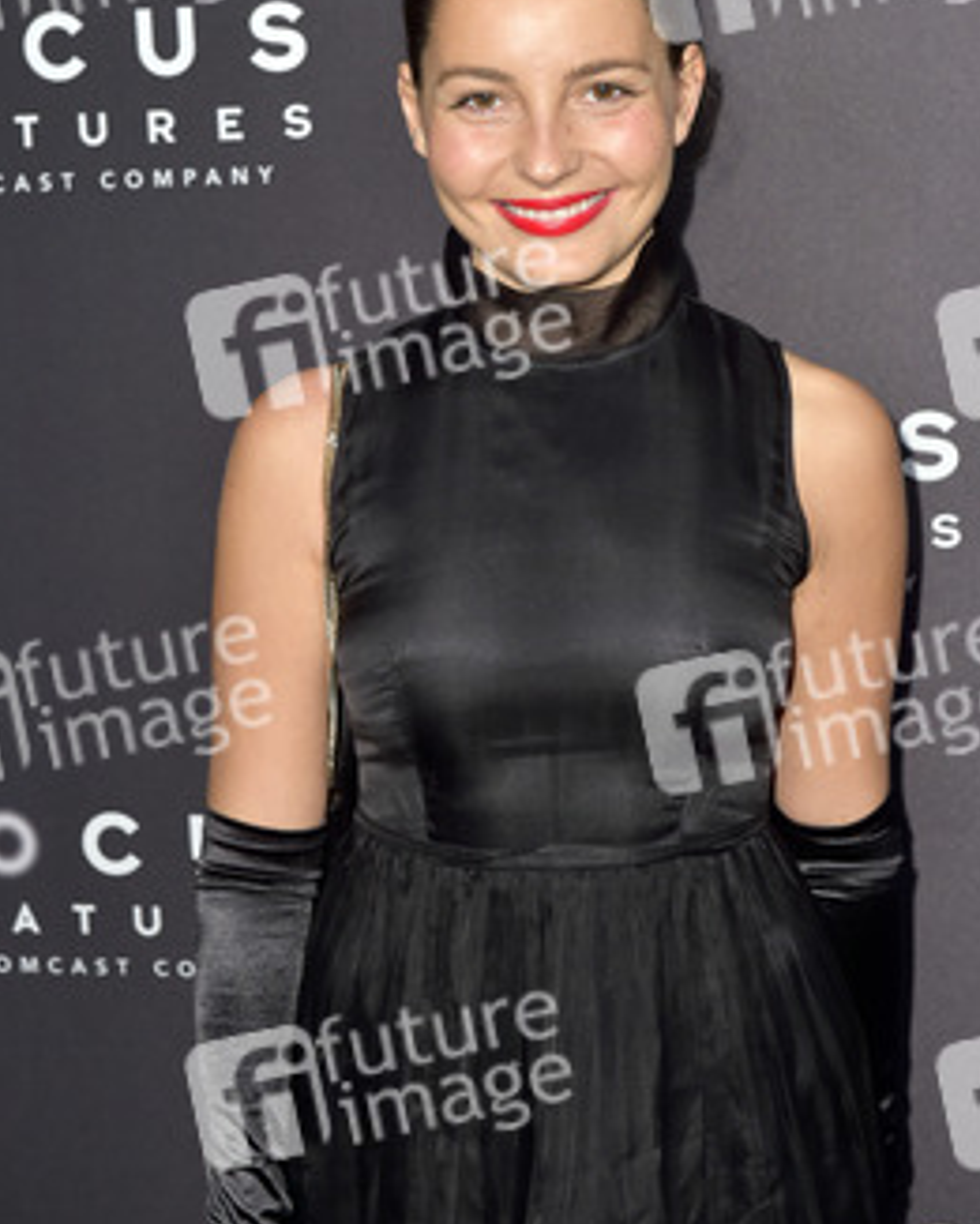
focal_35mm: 76
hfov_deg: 20.2
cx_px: 490
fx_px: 2754
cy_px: 518
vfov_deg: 25.0
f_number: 6.3
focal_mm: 66
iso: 500
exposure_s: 1/320
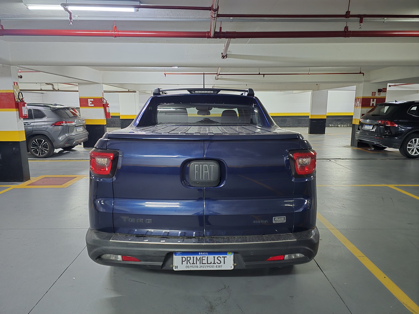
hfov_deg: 73.9
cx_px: 210
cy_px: 157
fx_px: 278
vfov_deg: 58.9
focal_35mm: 23
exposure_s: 1/24
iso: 2500
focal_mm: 6.3
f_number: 1.7
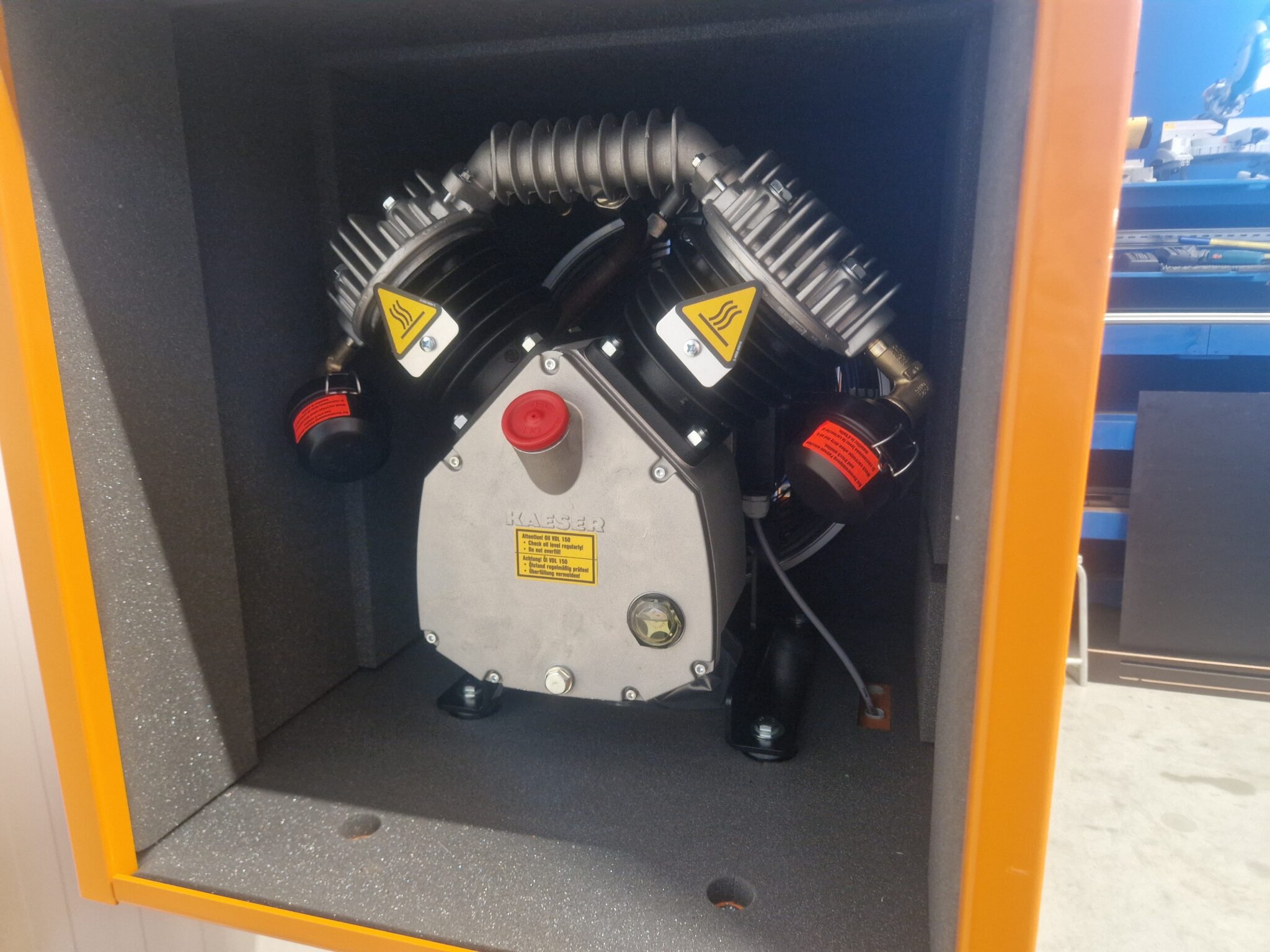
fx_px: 844
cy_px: 476
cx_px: 635
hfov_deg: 73.9
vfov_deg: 58.9
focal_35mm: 23
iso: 800
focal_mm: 5.4
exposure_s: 1/50
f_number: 1.8
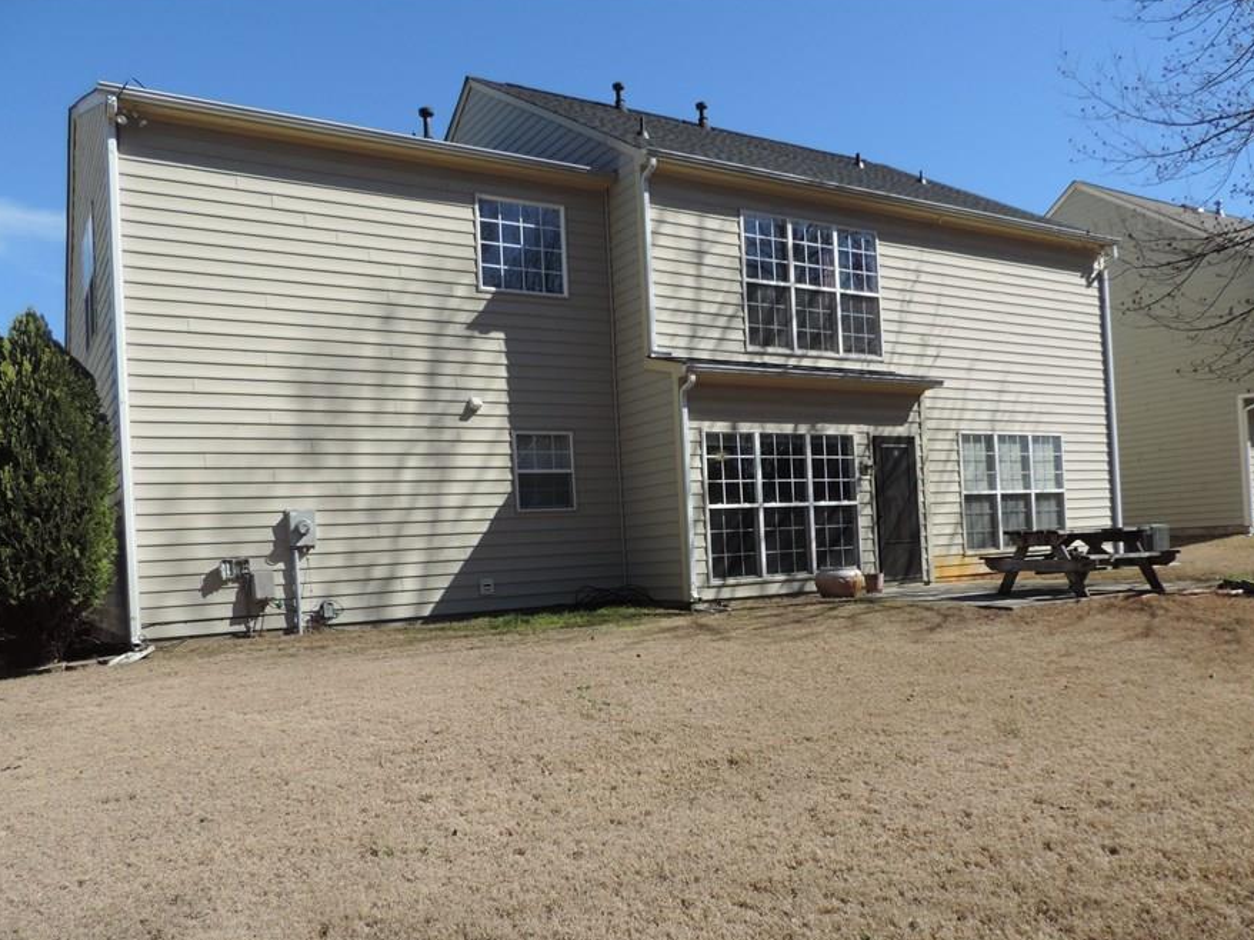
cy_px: 539
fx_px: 1014
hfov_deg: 63.4
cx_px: 656
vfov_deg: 49.6
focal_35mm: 28
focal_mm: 4.3
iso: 80
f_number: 3
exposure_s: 1/1000
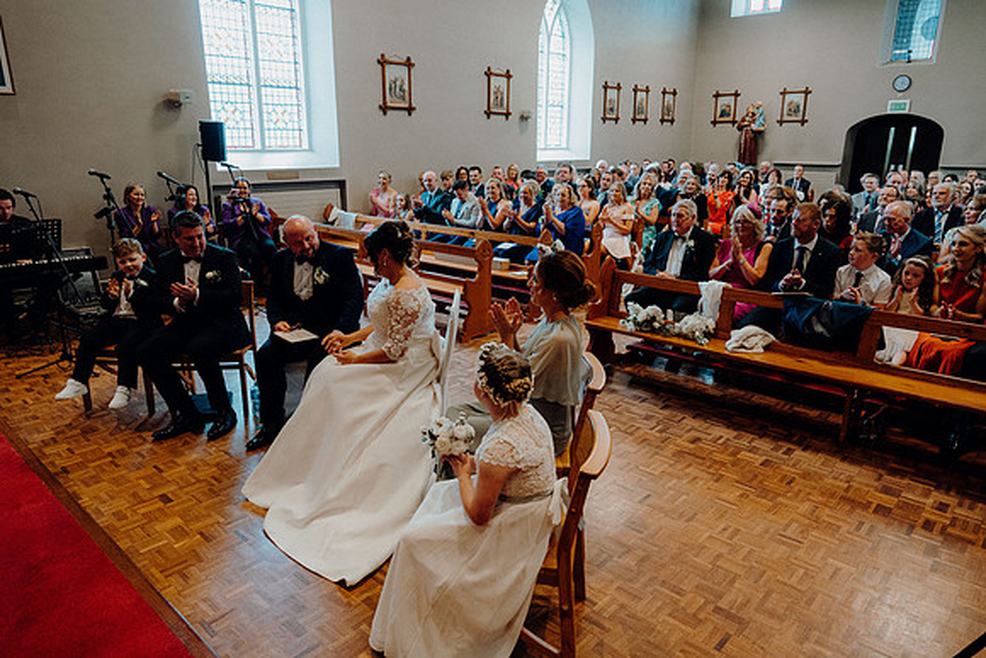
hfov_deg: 73.7
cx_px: 493
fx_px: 657
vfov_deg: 53.2
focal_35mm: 24
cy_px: 329
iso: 2500
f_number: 3.2
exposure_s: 1/160
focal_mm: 24
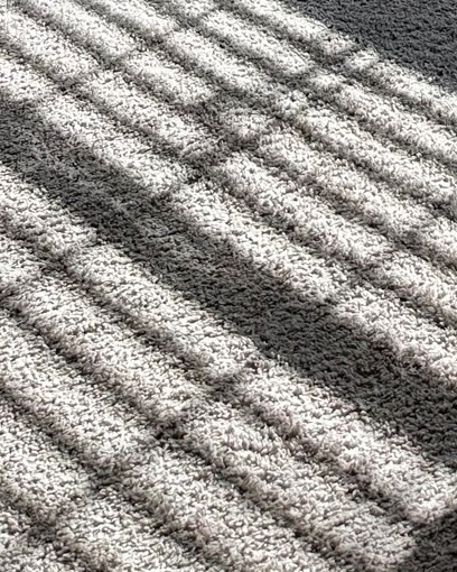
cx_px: 568
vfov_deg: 16.6
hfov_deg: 15.7
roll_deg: -5.0
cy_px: -489
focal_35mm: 94
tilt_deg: -7.1
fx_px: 1589
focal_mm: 6.86
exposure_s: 1/246
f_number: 1.78
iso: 80
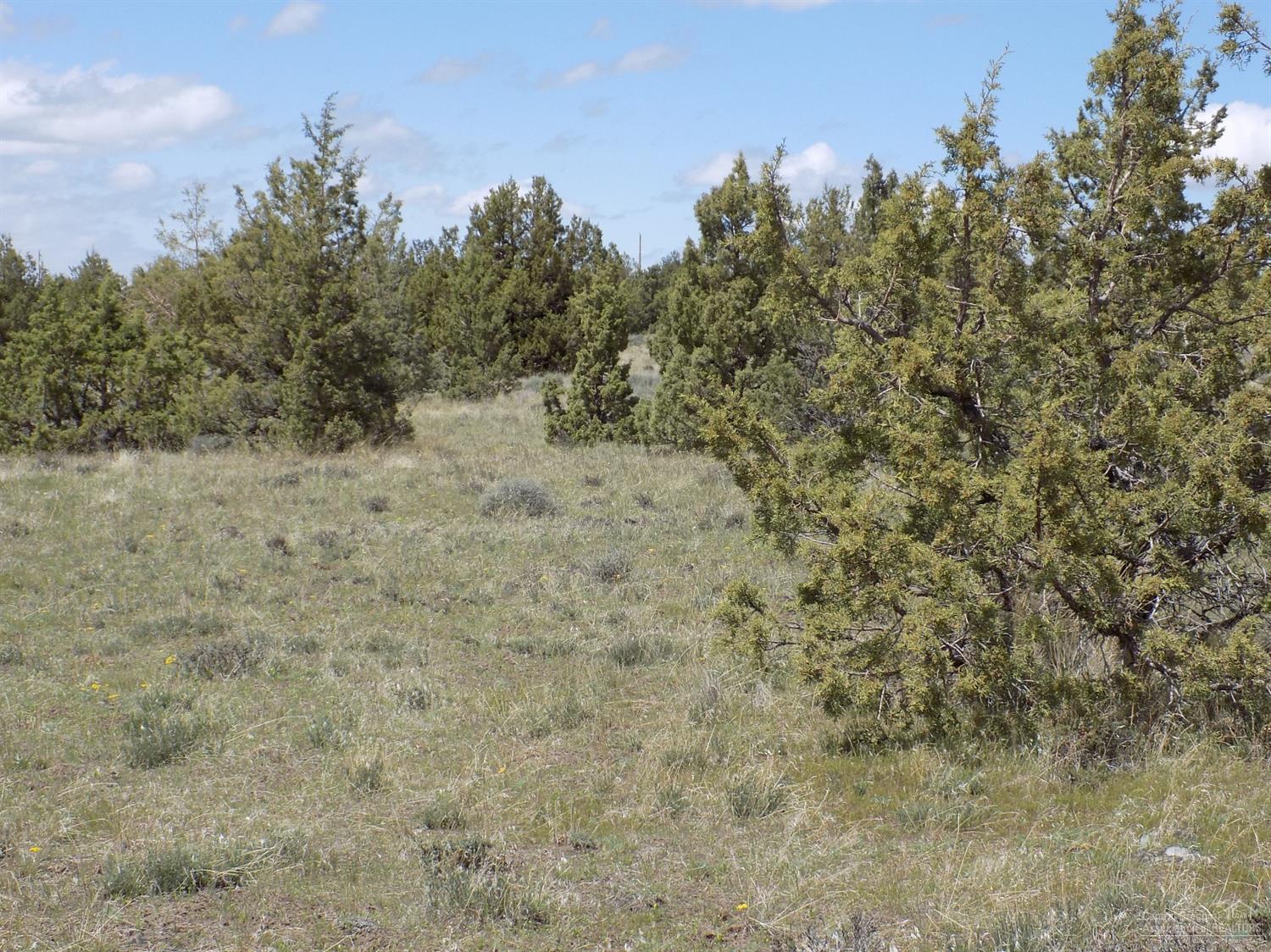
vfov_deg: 21.0
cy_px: 476
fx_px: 2569
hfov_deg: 27.8
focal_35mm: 70
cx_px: 636
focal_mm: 12.5
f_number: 4.2
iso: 80
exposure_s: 1/640
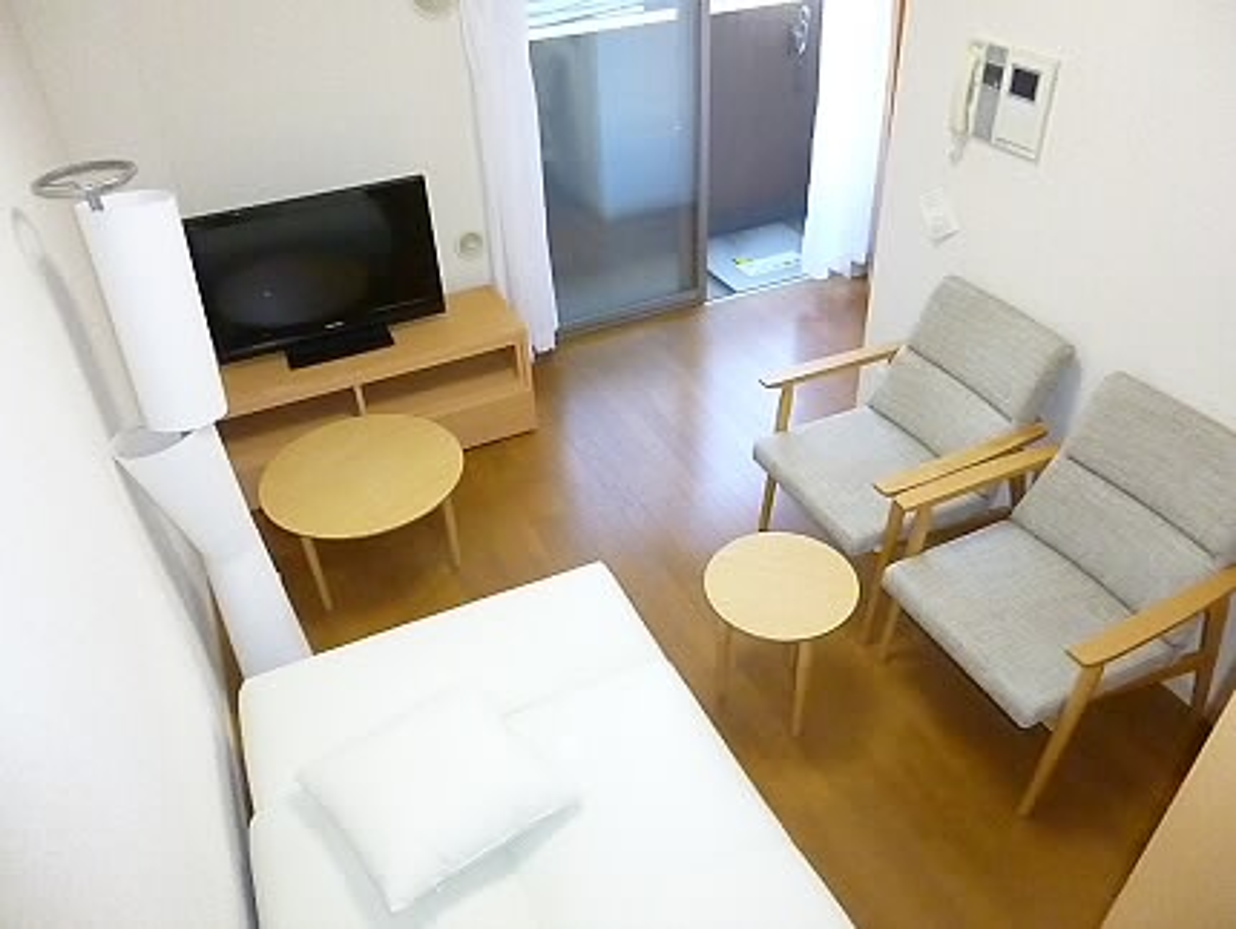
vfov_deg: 54.9
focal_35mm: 25
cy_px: 464
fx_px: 893
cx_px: 618
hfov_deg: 69.4
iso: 1600
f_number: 3.1
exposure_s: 1/200
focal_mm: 4.5
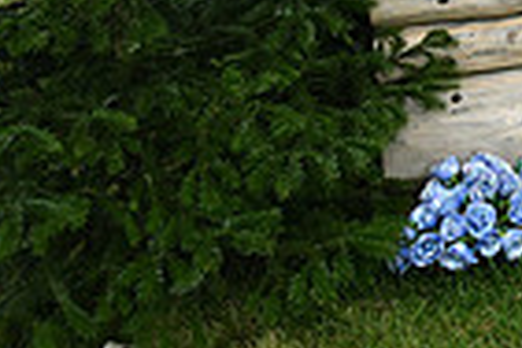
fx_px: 1435
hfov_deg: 16.0
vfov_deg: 12.7
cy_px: -257
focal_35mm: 99
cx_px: 1048
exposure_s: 1/800
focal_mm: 24
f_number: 5
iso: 900
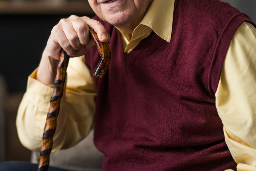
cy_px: 38
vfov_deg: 15.6
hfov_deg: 23.0
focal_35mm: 87
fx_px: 619
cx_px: 51
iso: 200
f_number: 1.4
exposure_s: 1/160
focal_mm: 50
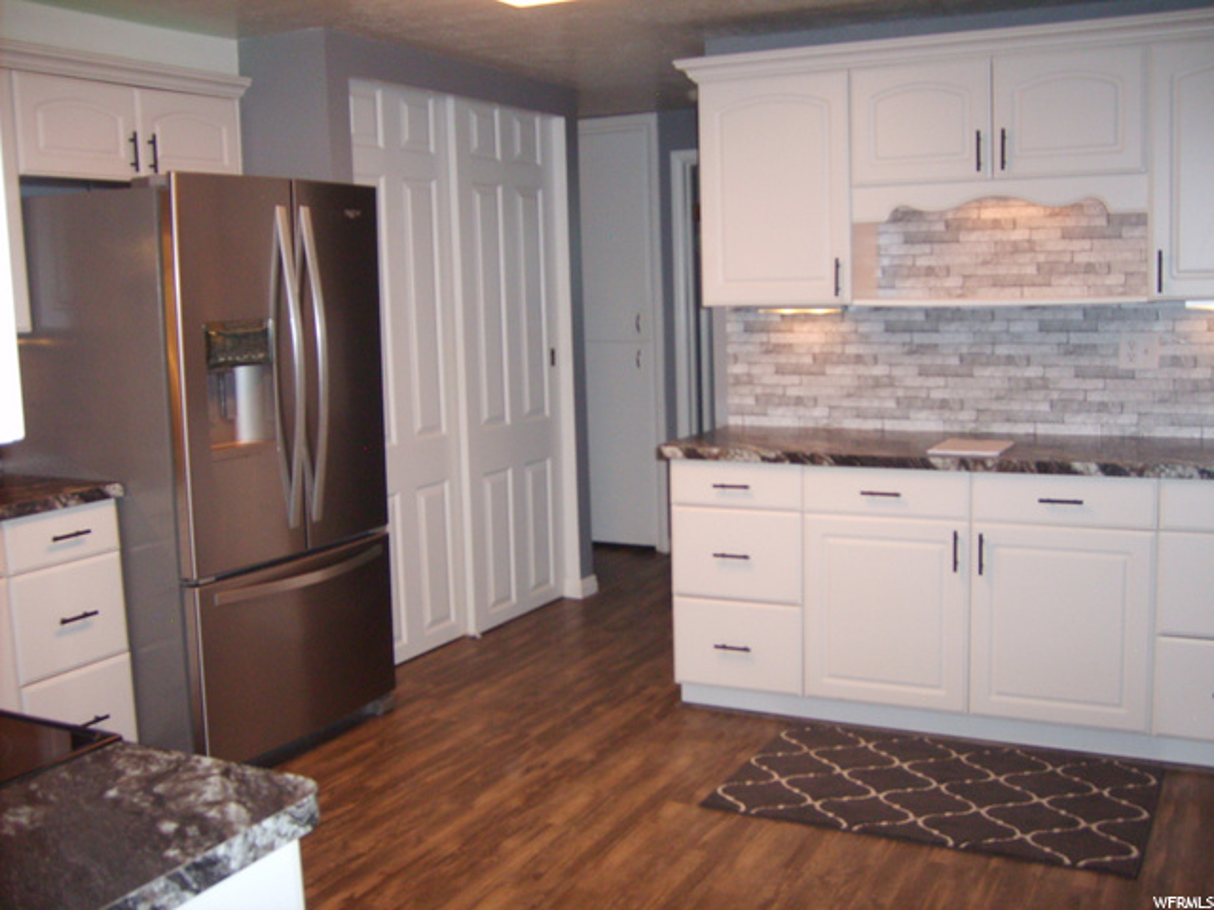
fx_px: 1227
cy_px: 455
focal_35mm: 35
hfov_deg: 52.6
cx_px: 607
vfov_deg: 40.7
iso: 146
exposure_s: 1/45
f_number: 2.8
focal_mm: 5.8
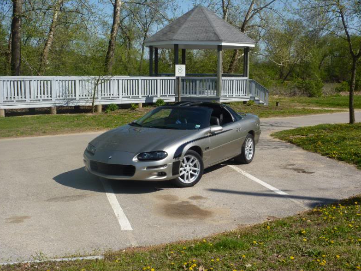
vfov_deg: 31.5
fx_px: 480
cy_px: 135
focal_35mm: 46
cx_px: 178
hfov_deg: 41.2
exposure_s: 1/500
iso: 80
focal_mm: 7.3
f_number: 5
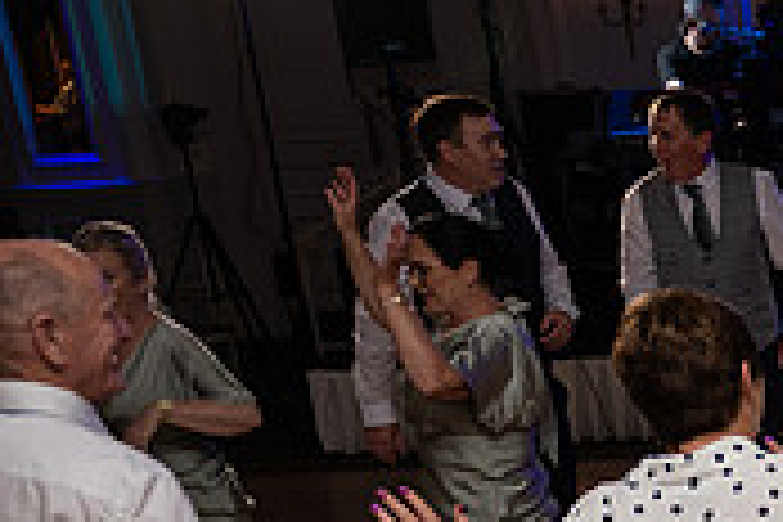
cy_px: 614
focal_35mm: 80
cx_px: 1269
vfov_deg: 16.4
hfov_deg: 20.5
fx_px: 1740
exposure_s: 1/160
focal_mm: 24
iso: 500
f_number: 3.5
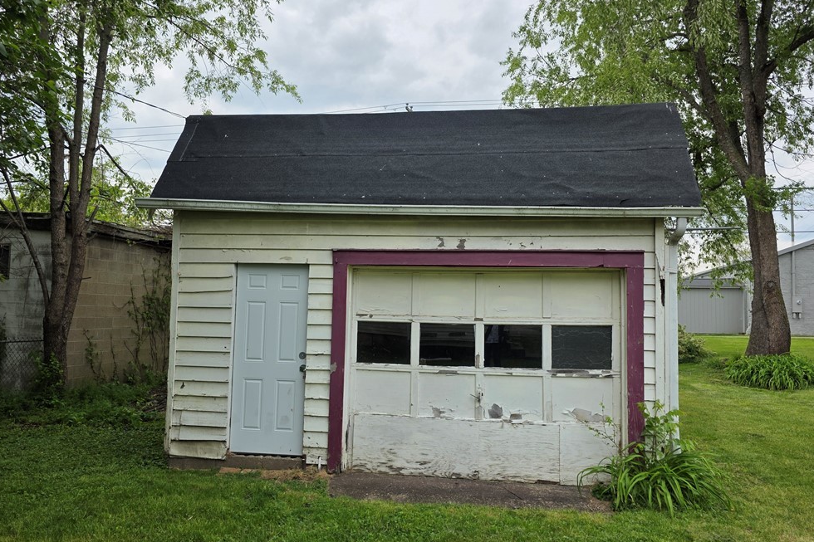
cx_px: 406
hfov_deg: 71.5
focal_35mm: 25
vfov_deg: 51.3
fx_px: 565
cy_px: 277
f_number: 1.7
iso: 80
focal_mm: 6.3
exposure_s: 1/2327
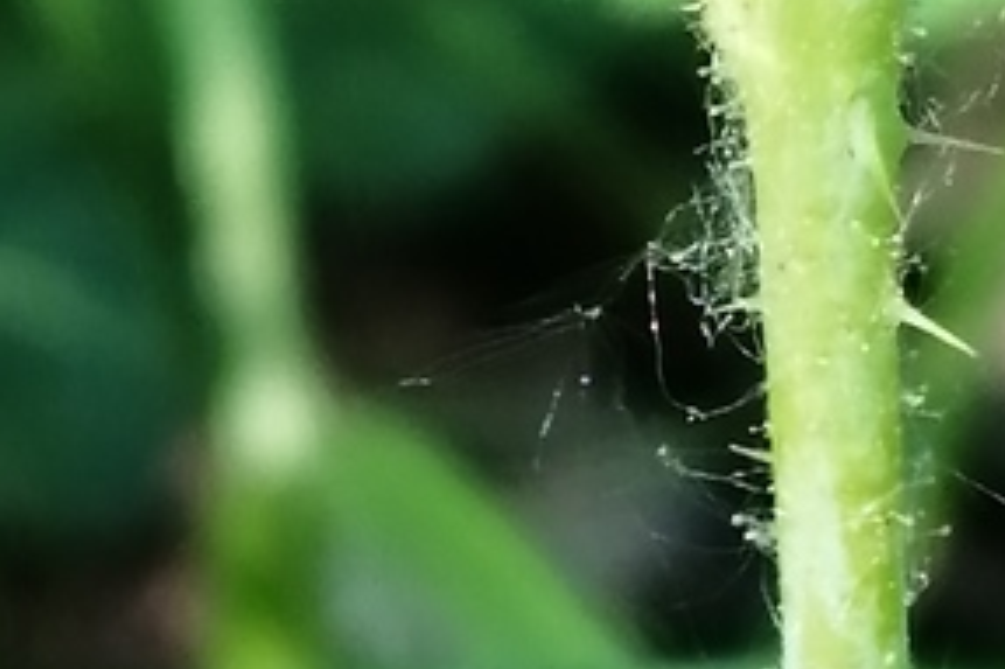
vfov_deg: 5.6
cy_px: -427
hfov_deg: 8.5
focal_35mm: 241
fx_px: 6724
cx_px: 805
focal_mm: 3.46
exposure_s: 1/60
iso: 64
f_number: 1.8
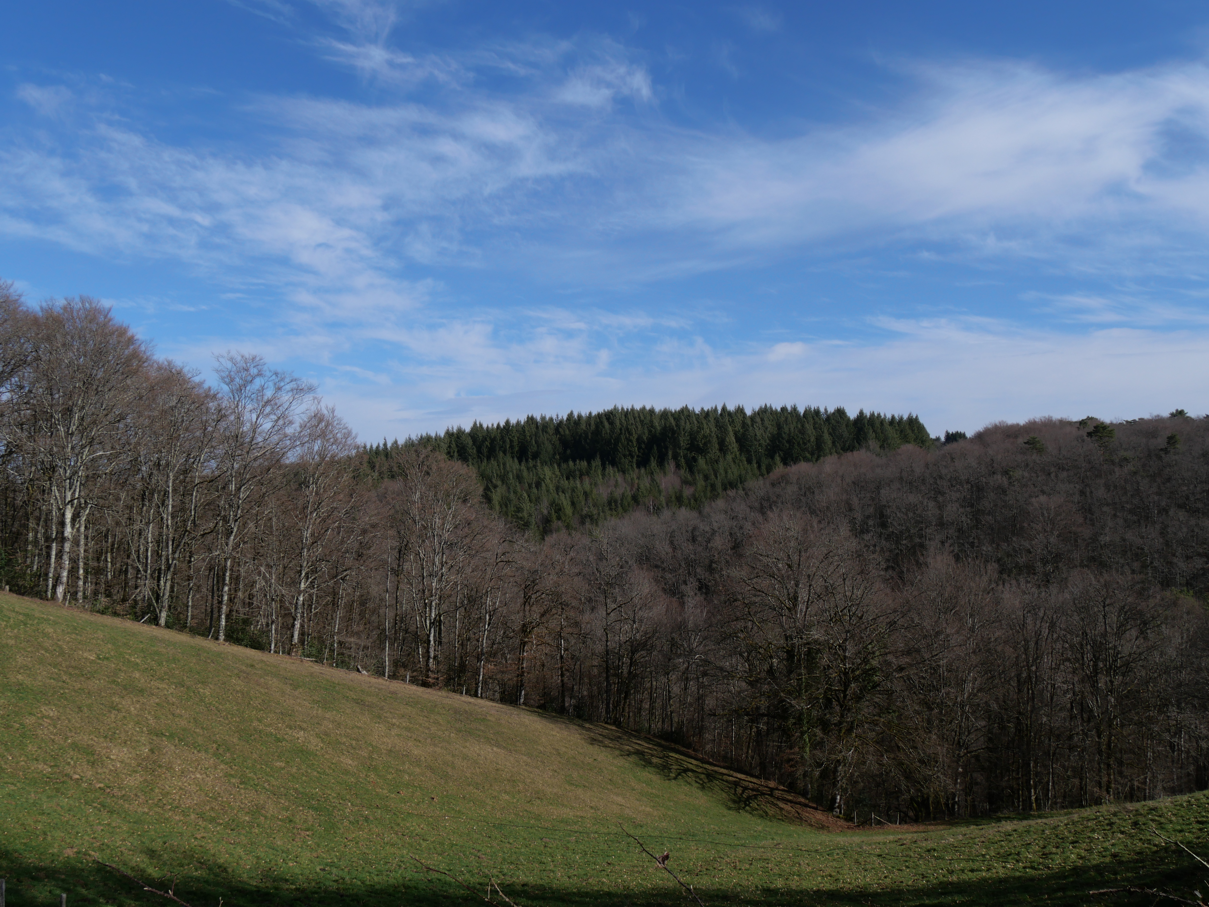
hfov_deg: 60.0
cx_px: 604
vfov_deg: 46.8
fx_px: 1048
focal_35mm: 30
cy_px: 454
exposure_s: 1/500
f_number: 9
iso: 200
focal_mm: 15
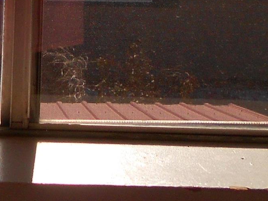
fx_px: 929
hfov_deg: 16.2
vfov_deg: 11.1
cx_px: 17
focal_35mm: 120
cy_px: -211
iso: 80
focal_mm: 4.6
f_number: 3.2
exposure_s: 1/1500
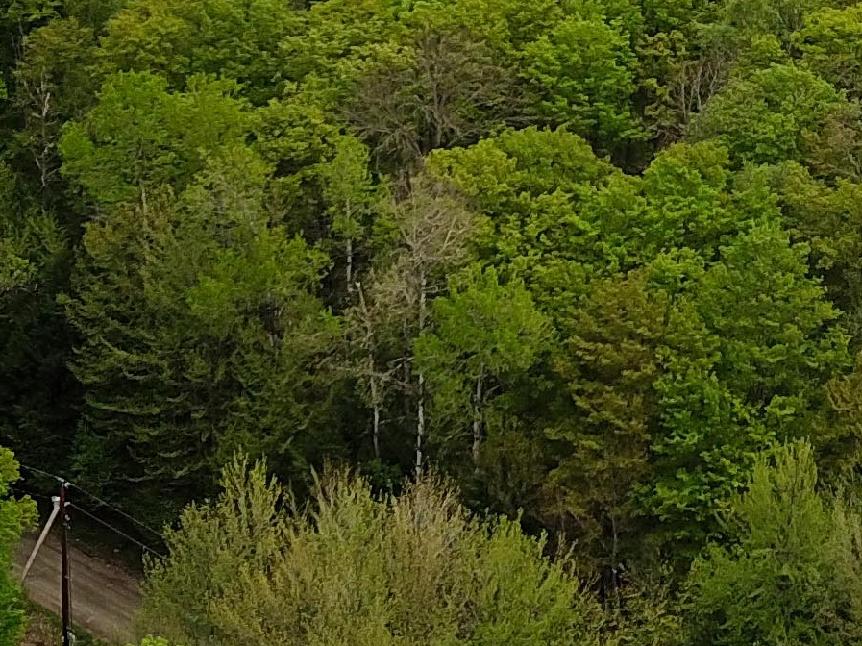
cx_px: 690
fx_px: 2887
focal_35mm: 116
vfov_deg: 12.6
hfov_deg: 16.8
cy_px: 15
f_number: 2.2
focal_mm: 4.73
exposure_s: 1/800
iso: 100
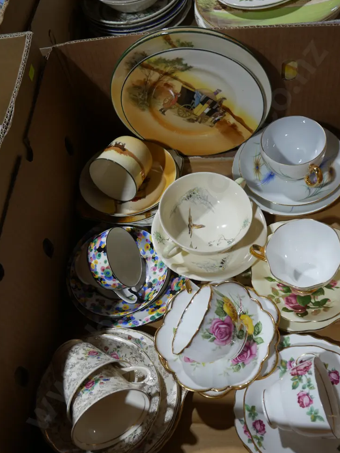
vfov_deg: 48.9
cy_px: 237
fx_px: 497
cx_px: 177
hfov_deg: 37.8
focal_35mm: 38
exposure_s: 1/80
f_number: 4
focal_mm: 18
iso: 200
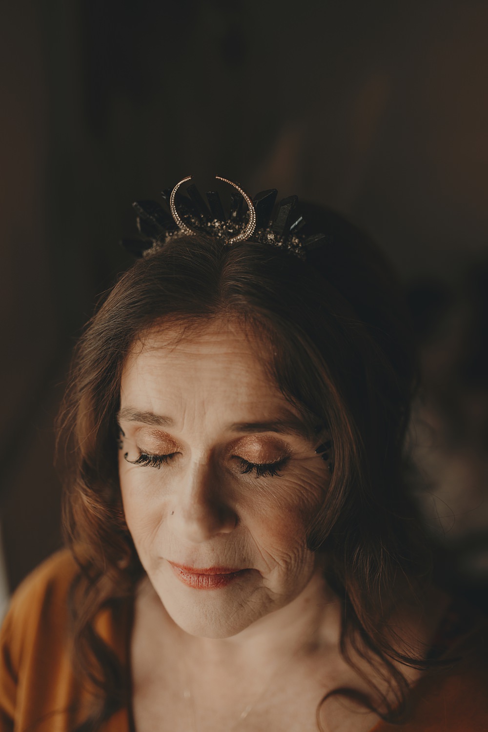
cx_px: 244
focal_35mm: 35
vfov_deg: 54.4
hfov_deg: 37.9
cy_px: 366
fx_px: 712
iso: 500
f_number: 2
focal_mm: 35
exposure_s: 1/250
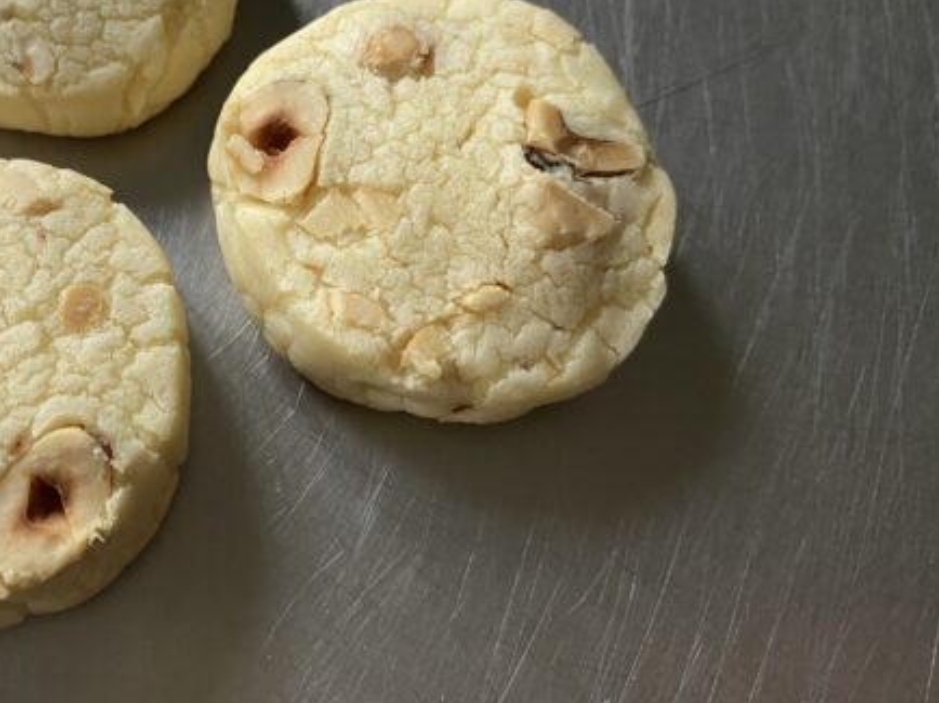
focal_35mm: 40
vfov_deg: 35.6
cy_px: 244
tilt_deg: -68.4
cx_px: 220
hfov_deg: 45.0
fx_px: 1084
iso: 125
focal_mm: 4.25
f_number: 1.8
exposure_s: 1/79
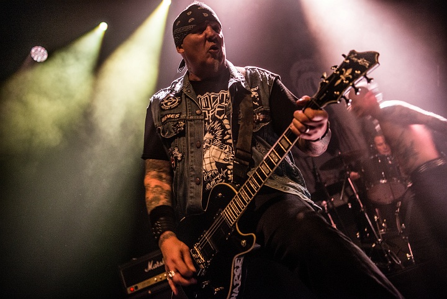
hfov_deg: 46.4
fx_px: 522
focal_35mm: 42
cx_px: 224
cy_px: 150
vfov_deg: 31.9
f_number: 2.8
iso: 2000
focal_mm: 42
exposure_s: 1/50
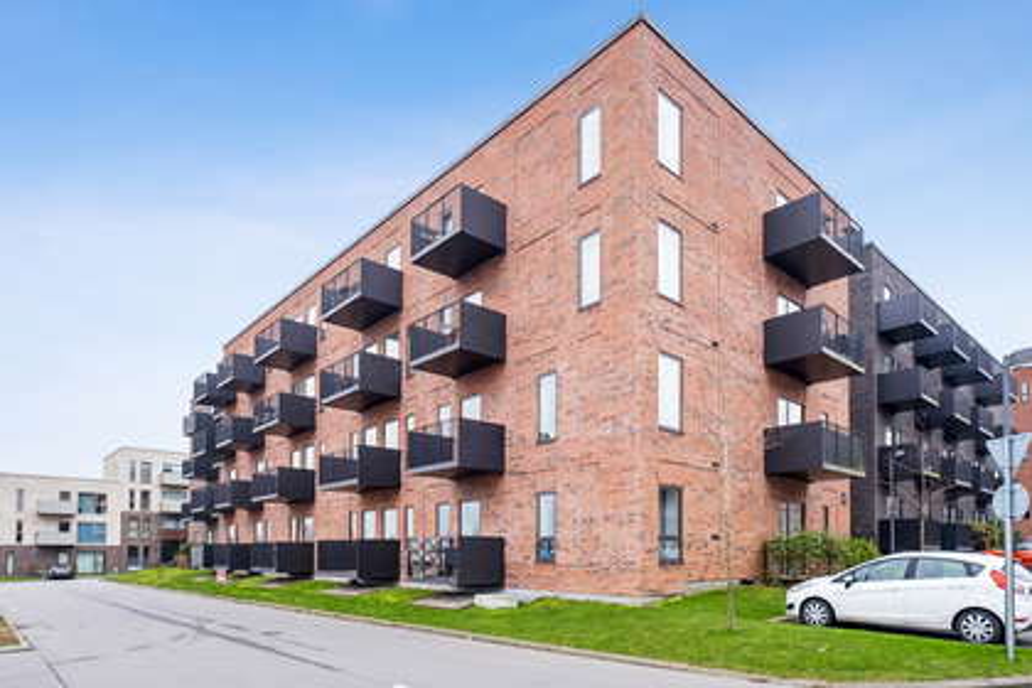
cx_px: 516
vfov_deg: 67.4
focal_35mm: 18
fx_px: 516
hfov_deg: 90.0
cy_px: 344
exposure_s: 1/60
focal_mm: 12
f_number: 5.6
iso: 800
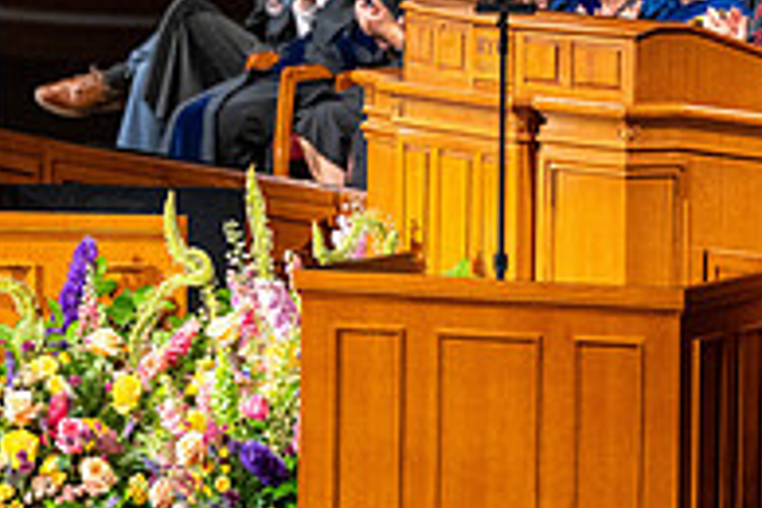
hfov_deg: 3.5
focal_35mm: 594
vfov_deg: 2.3
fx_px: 12572
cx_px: 313
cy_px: 217
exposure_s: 1/160
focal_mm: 200
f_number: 2.8
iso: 2000
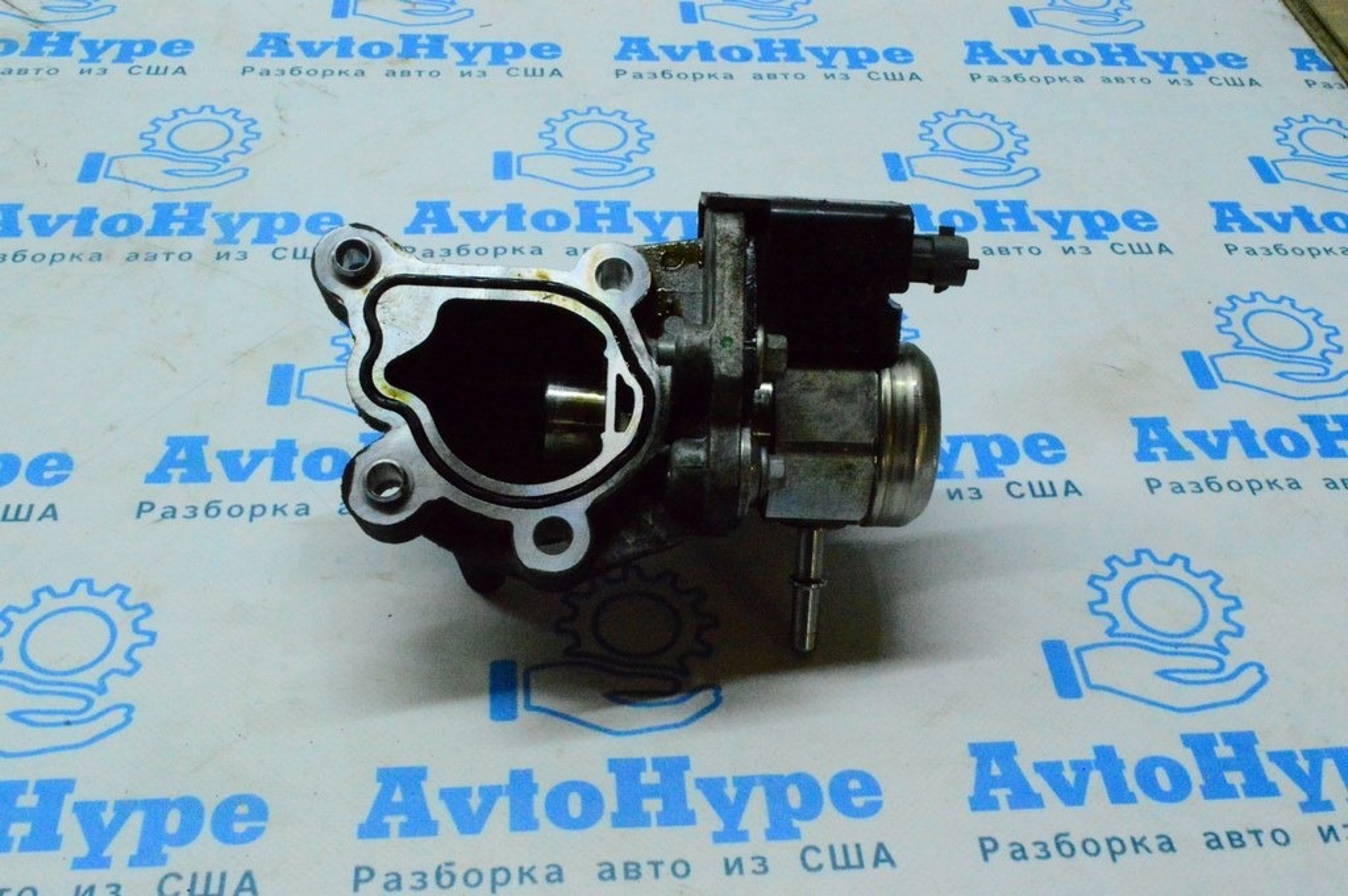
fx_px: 1627
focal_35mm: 44
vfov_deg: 30.8
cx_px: 674
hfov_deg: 45.0
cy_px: 448
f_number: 29
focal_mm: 29
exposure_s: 1/80
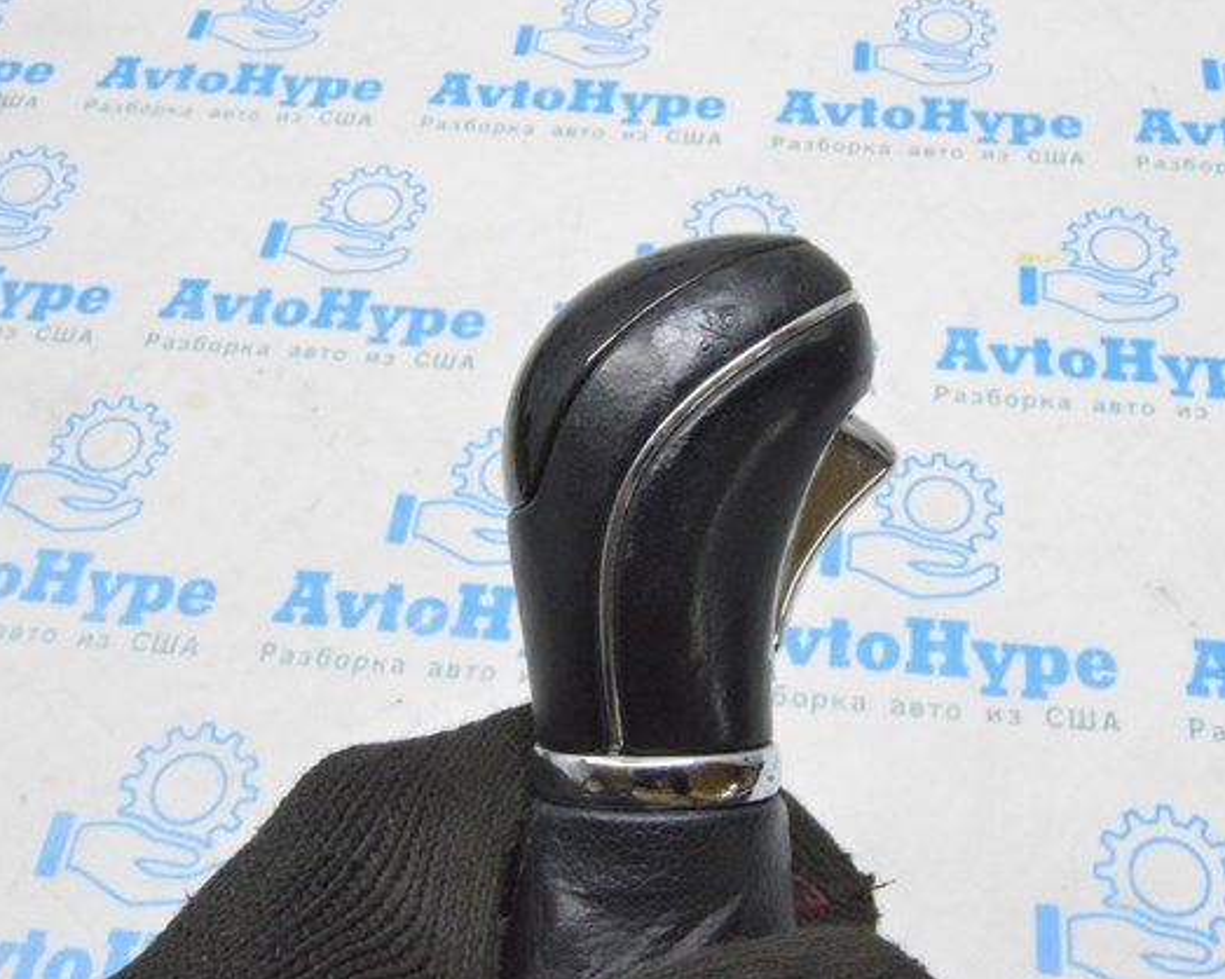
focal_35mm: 40
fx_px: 1434
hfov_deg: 46.1
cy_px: 491
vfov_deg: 37.7
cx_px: 705
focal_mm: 23
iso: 6400
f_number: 20
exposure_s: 1/15
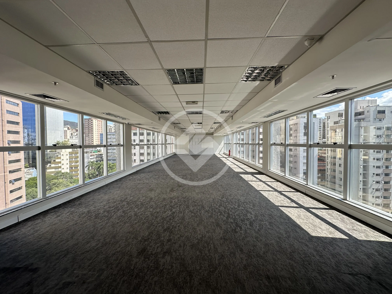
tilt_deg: -1.1
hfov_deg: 102.1
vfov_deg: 85.7
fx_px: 159
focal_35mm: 14
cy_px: 147
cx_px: 196
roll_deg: +0.6
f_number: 2.2
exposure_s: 1/125
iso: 40
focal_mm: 2.22
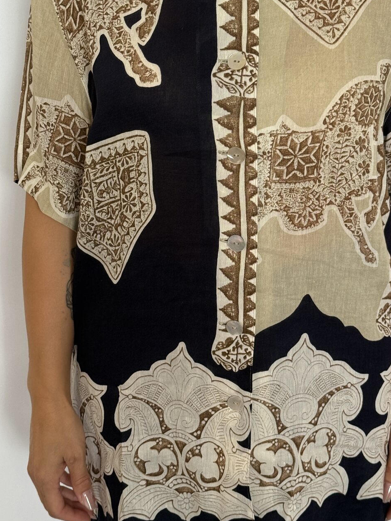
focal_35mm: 73
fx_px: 1099
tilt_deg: -18.6
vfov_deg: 26.7
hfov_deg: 20.1
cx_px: 253
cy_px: 234
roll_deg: -0.8
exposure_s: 1/117
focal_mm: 6.76
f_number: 1.78
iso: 100
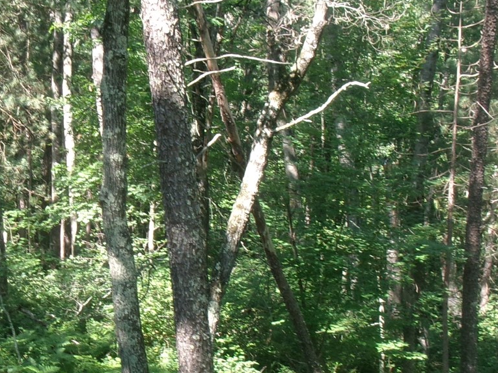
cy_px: 238
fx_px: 1078
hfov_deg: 25.3
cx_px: 61
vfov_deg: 19.6
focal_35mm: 75
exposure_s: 1/70
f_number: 3.9
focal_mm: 5.1
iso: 100
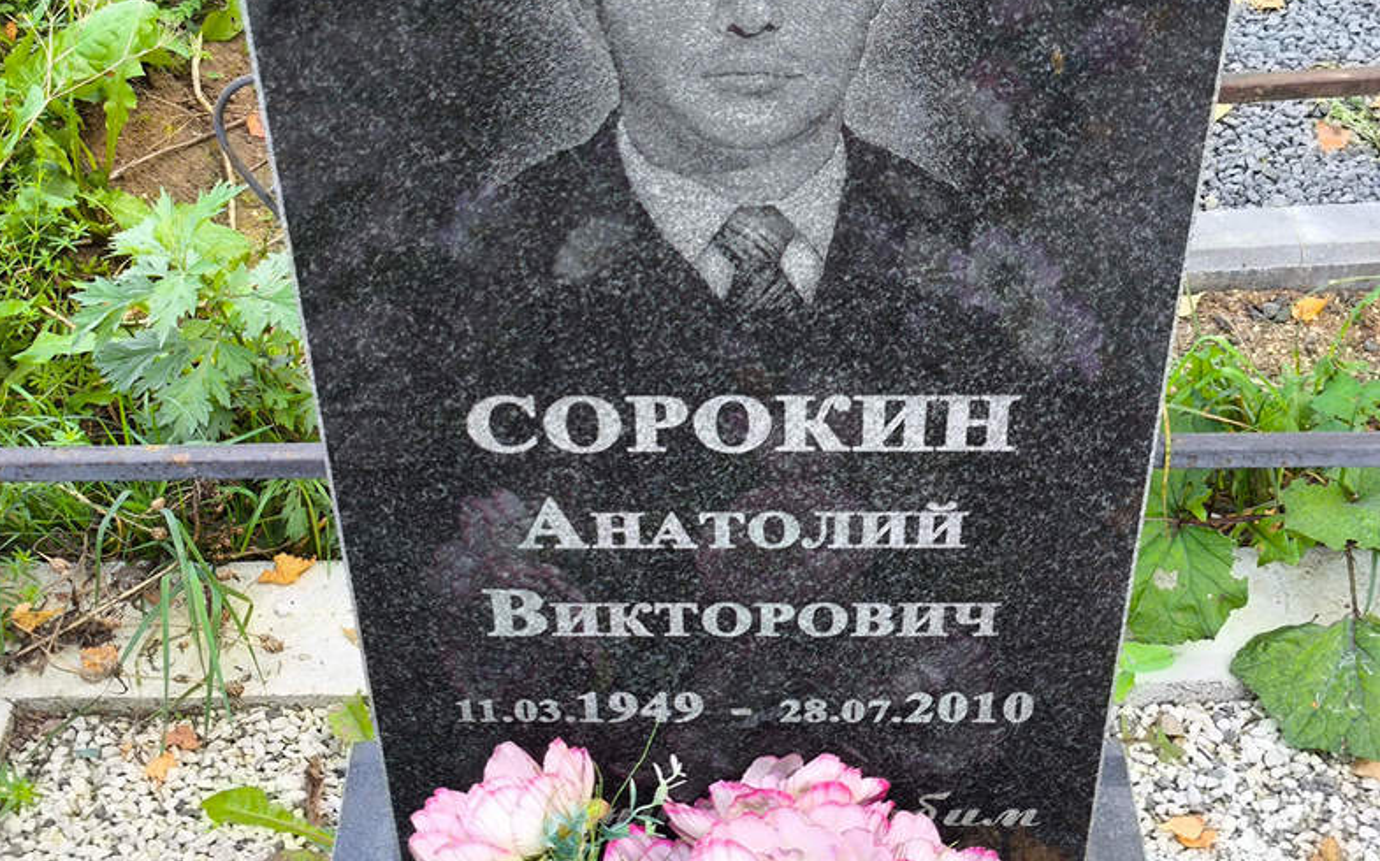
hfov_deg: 37.5
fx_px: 2030
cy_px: 432
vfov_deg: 24.0
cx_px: 679
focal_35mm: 54
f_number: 1.7
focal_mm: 4.71
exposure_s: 1/100
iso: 80
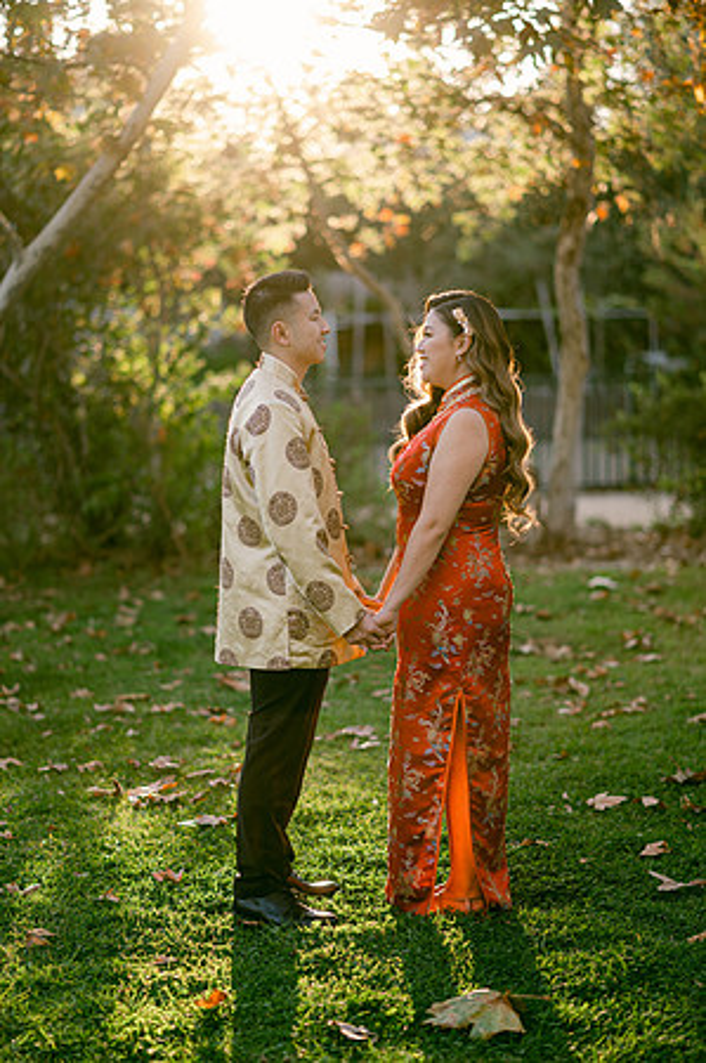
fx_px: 2506
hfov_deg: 16.0
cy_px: 532
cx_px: 353
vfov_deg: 23.9
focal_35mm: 85
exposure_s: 1/500
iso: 200
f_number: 2
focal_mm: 85
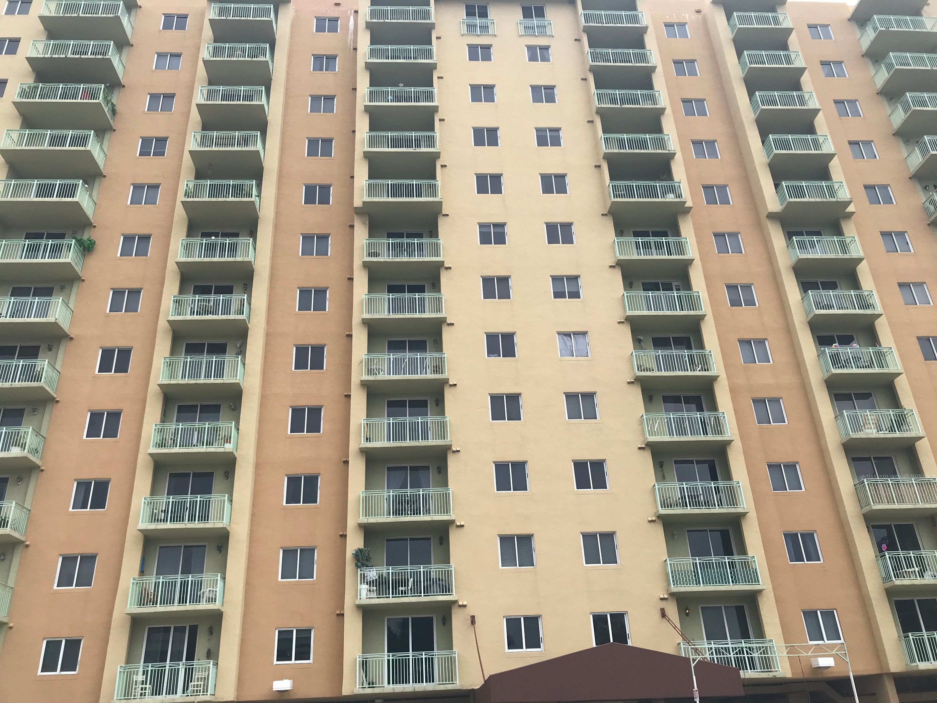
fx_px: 758
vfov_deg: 49.7
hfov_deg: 63.4
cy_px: 352
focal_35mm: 28
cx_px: 468
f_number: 1.8
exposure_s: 1/1294
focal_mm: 3.99
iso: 20
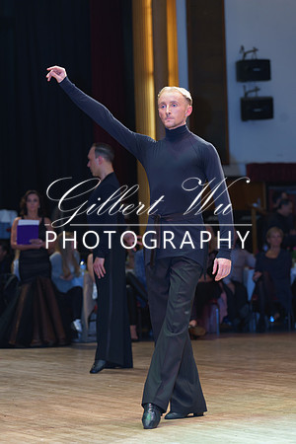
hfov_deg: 11.7
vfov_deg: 17.5
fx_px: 1443
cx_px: 148
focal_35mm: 117
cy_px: 222
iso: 800
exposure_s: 1/60
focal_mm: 117
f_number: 4.5
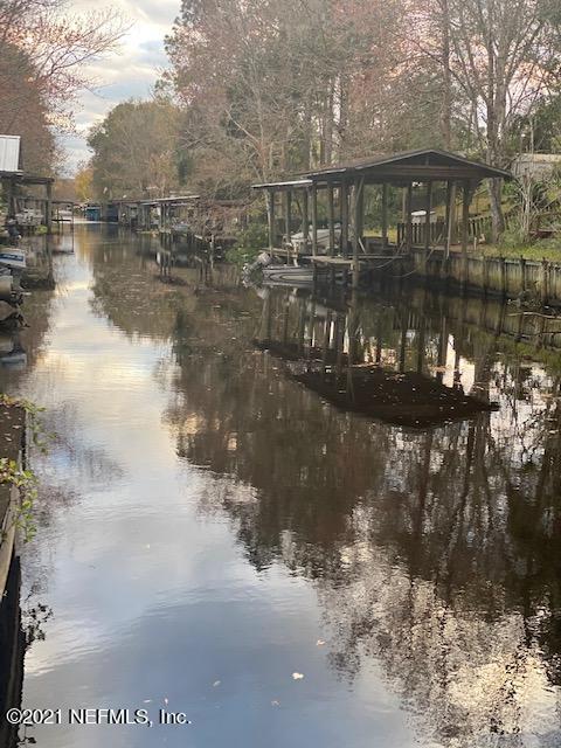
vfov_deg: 36.8
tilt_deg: -7.3
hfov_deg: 28.0
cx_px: 280
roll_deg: -1.6
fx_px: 1124
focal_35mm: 52
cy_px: 374
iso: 64
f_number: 2
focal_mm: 6
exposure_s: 1/122
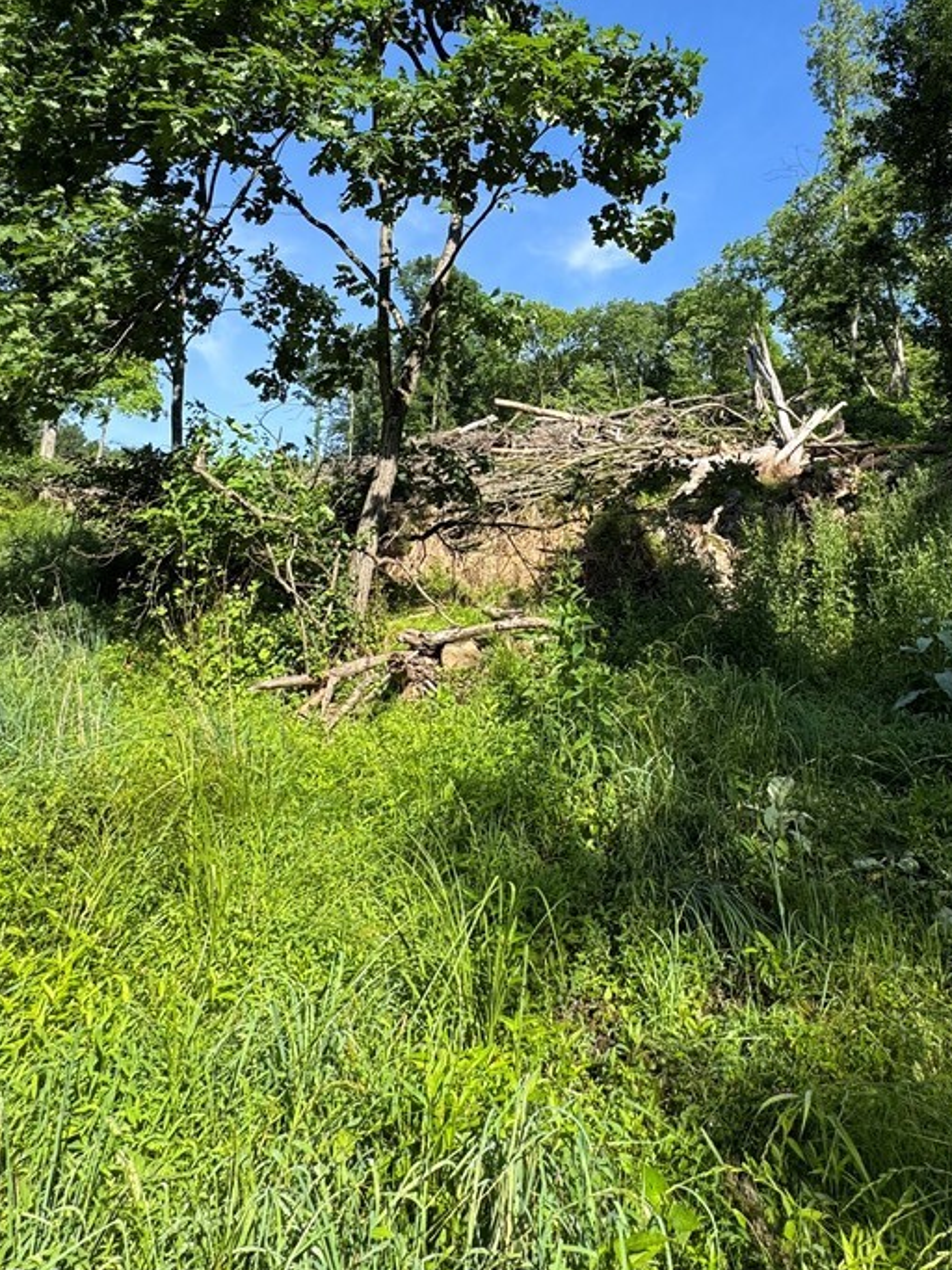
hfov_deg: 62.2
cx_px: 619
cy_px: 379
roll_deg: +2.2
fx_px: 770
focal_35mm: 21
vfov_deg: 75.4
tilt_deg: +18.8
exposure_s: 1/713
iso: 40
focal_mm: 2.22
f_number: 2.2
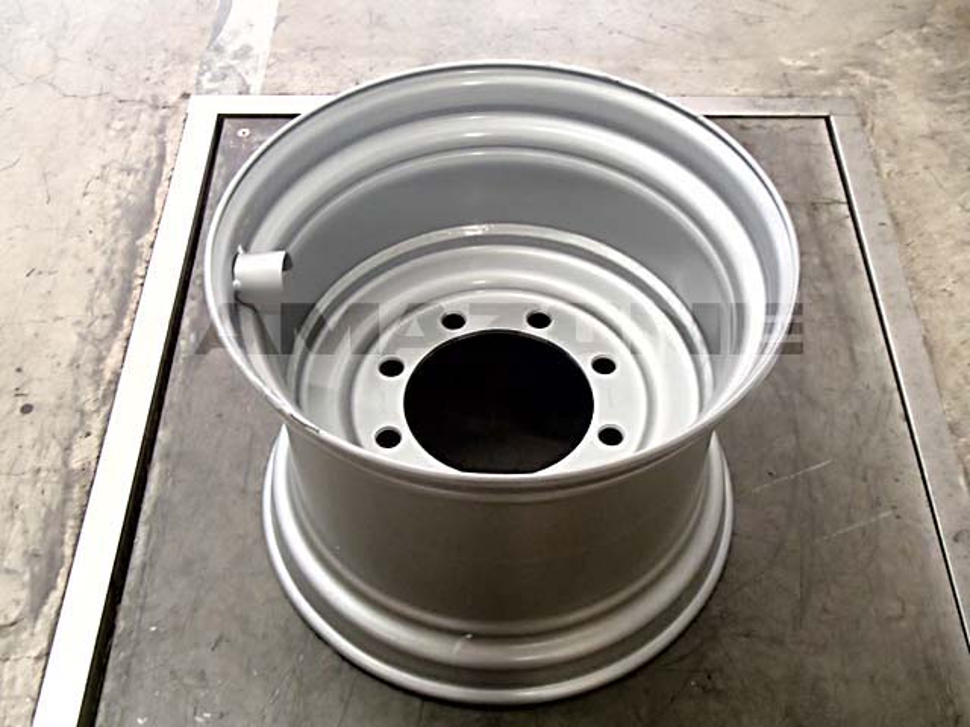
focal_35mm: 43
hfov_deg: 43.9
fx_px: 1205
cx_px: 485
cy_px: 364
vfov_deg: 33.6
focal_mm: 7.73
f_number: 4.8
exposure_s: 1/25
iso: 800
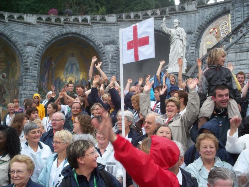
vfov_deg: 38.7
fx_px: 266
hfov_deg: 50.1
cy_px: 94
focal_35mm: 37
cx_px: 124
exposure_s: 1/80
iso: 64
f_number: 3.4
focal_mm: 7.9
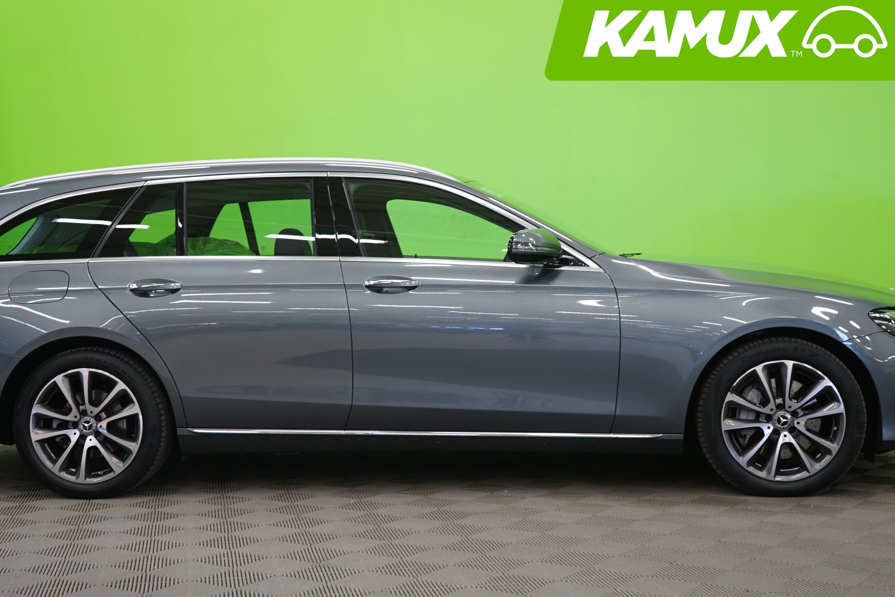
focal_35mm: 51
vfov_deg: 26.5
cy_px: 315
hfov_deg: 38.8
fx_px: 1268
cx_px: 408
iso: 400
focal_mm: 42
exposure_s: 1/8
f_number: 4.5
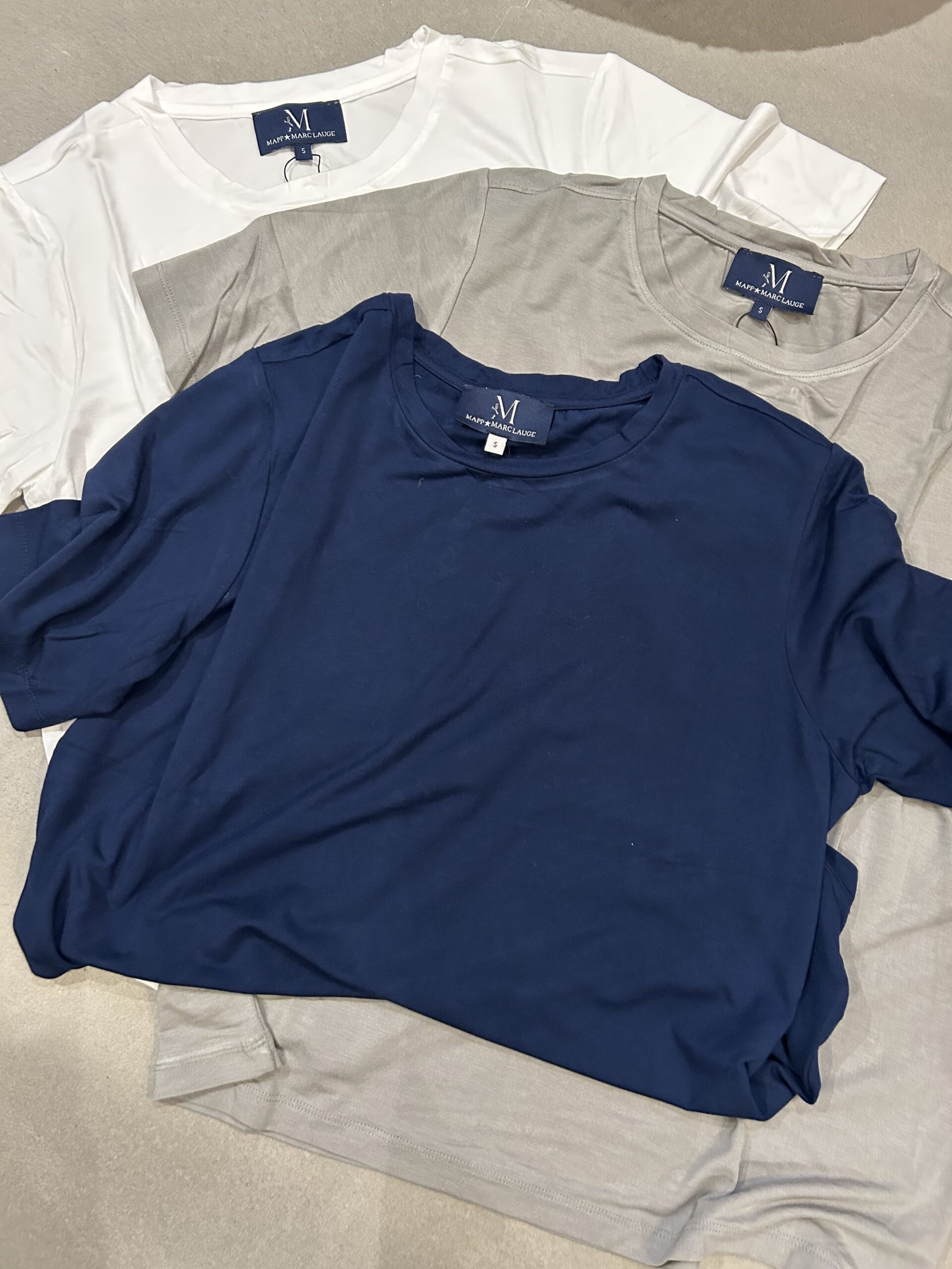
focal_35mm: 26
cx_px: 476
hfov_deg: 53.1
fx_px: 953
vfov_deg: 67.3
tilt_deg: -81.8
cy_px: 634
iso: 400
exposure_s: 1/50
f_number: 1.5
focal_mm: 5.7
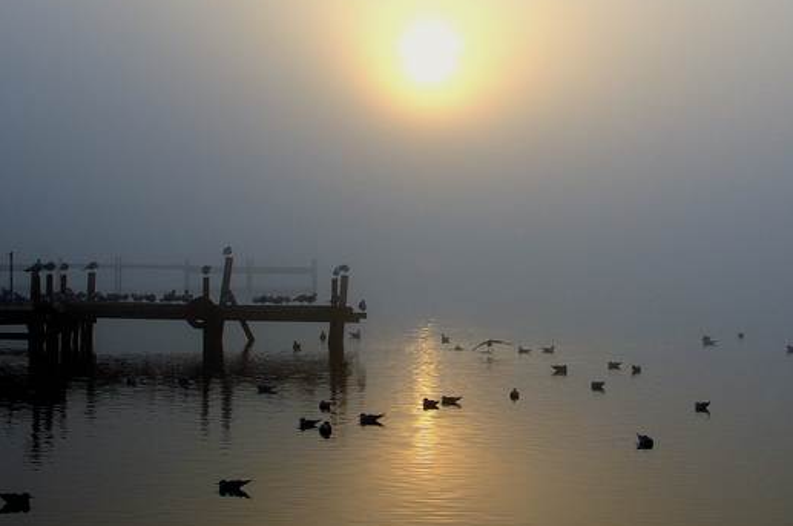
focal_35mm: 104
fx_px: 2287
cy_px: 235
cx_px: 416
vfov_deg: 13.1
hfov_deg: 19.7
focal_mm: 35
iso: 200
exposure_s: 1/250
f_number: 8
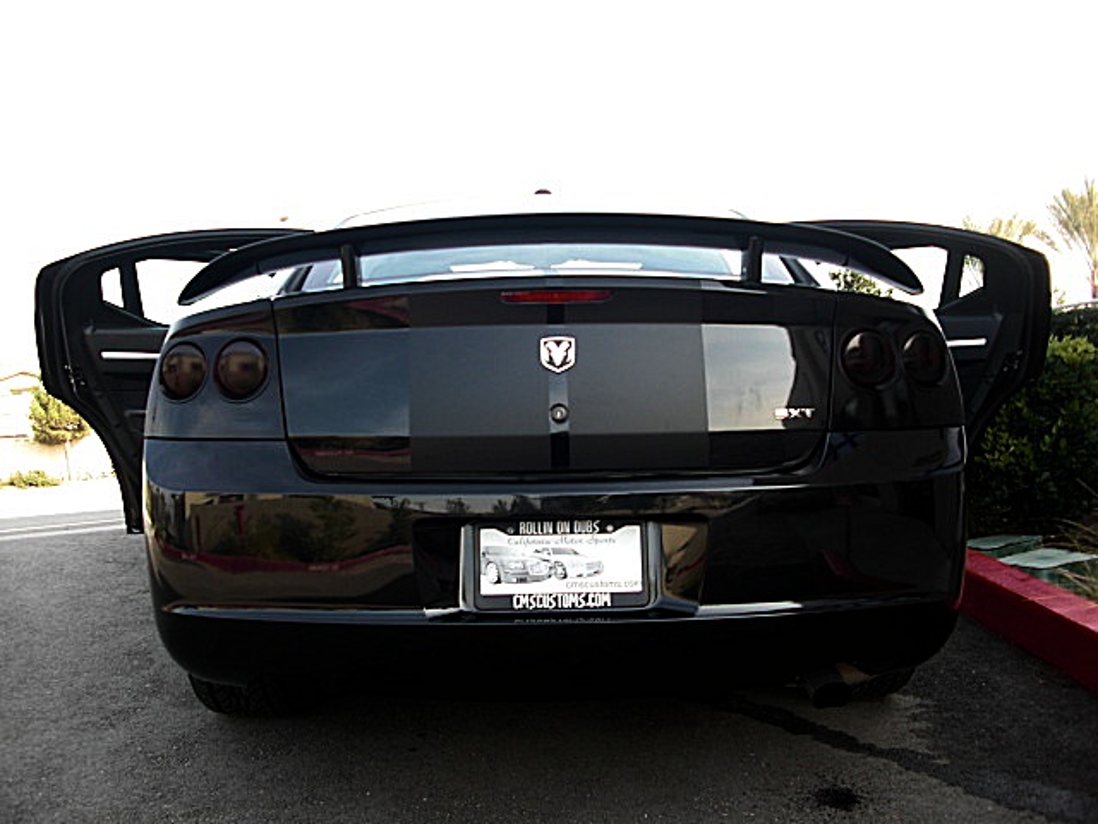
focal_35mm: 36
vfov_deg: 39.7
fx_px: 1142
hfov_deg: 51.4
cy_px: 412
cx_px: 549
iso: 50
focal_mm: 6.3
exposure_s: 1/160
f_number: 2.8
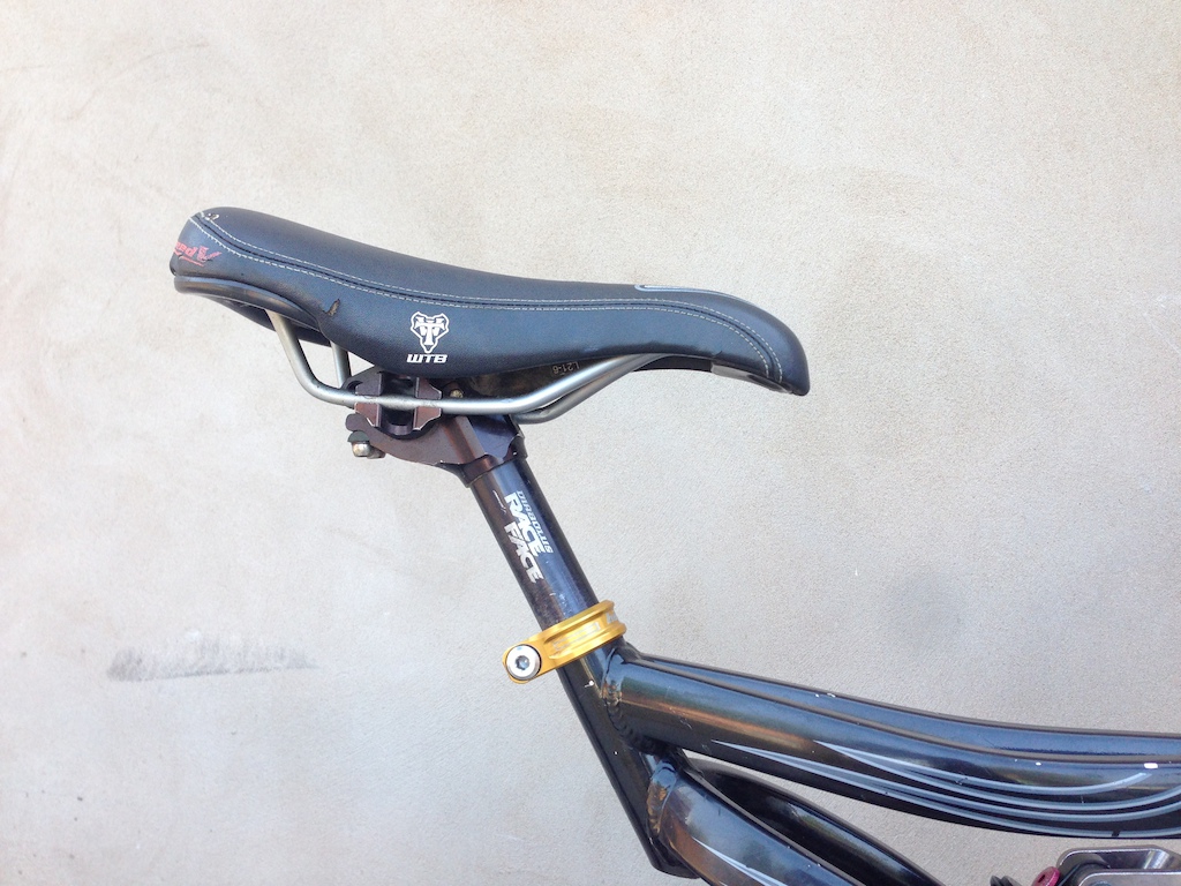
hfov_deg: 55.4
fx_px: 1126
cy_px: 443
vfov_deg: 42.9
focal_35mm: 33
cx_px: 590
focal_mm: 4.12
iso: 80
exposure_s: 1/120
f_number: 2.4
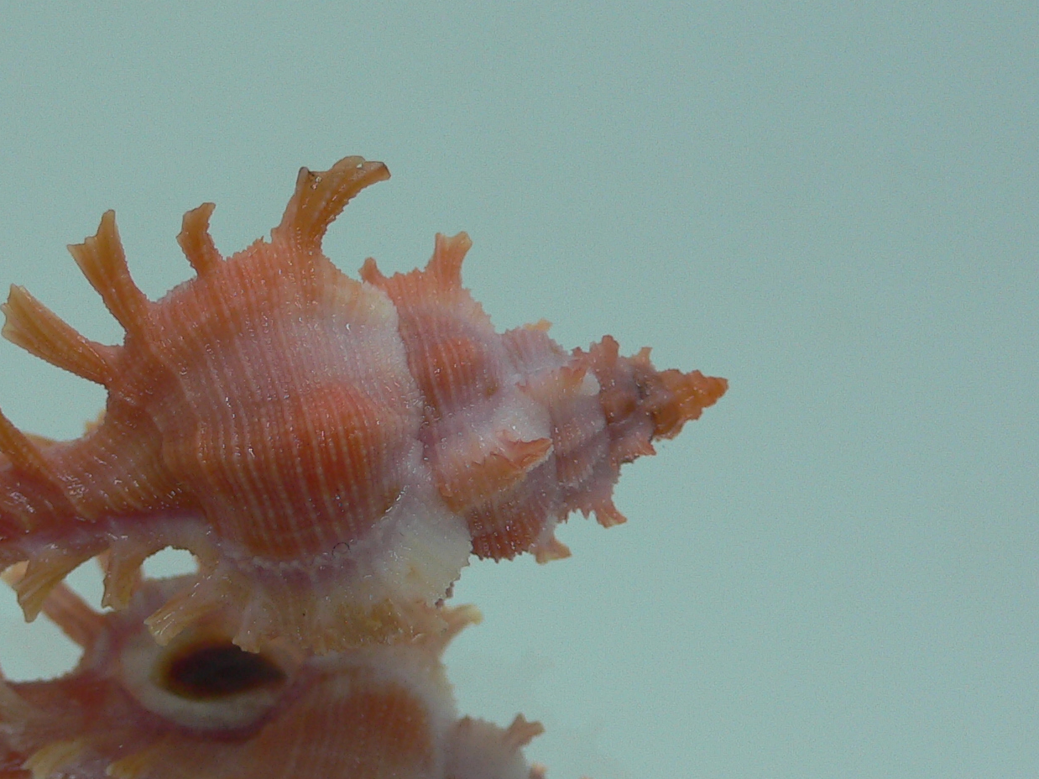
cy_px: 498
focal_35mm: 57
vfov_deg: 25.6
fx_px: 1711
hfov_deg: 33.1
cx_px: 252
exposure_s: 1/60
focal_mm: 4.6
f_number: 2.8
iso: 80
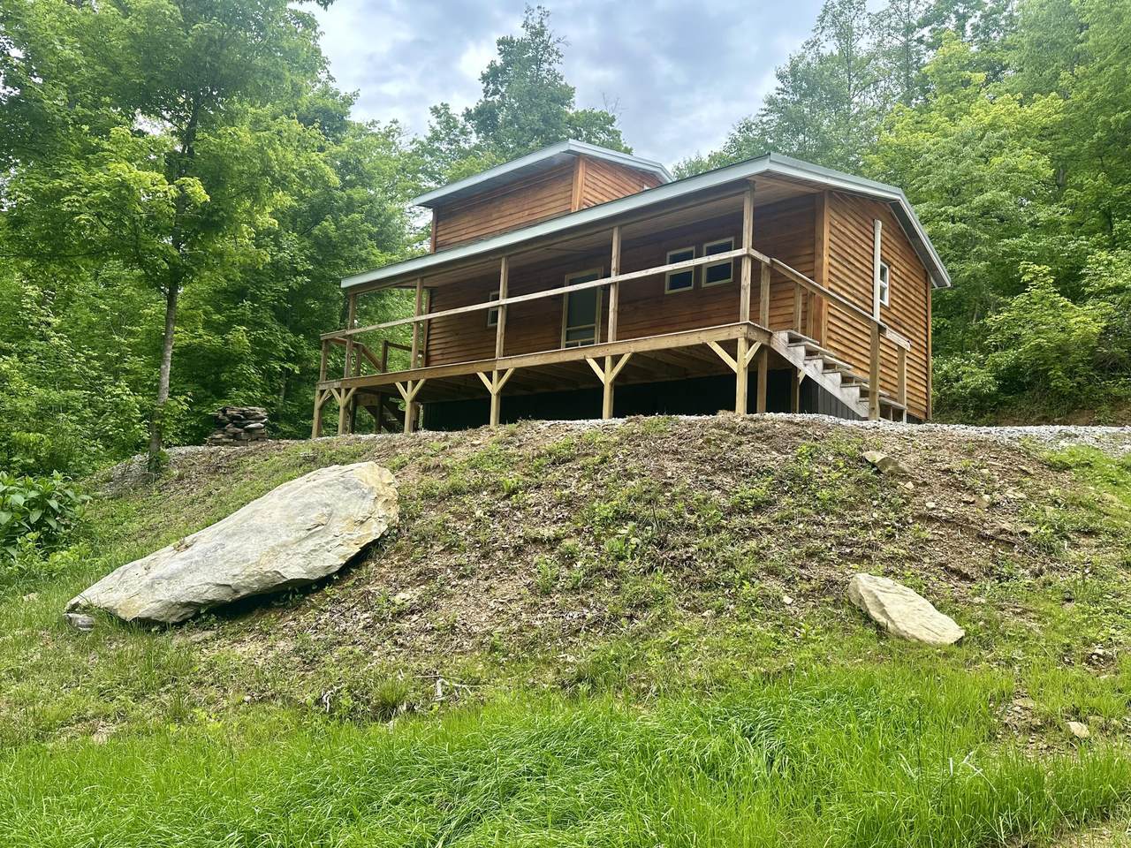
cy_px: 424
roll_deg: -2.6
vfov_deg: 56.8
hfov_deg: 71.6
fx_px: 784
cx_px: 566
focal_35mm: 24
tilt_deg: +8.2
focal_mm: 6.86
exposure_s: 1/1562
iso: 80
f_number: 1.78
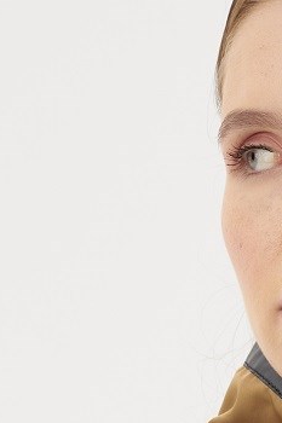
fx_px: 4116
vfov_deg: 5.8
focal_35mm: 350
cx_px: 467
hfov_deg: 3.9
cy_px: 662
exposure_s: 1/125
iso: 250
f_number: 8
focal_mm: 68
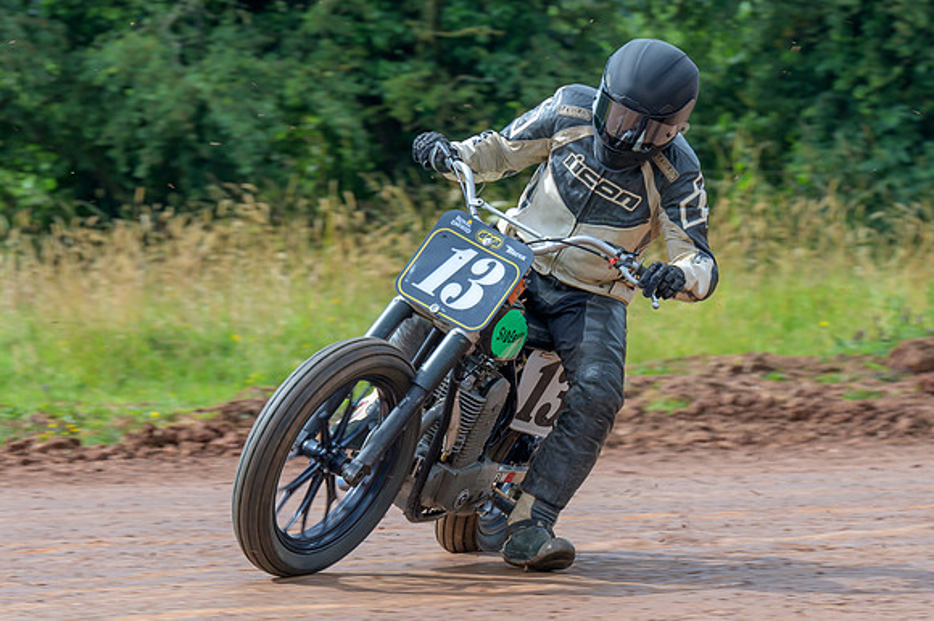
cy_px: 349
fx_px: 7877
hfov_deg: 6.8
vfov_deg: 4.5
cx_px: 353
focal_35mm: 304
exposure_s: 1/320
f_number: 7.1
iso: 220
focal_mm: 145
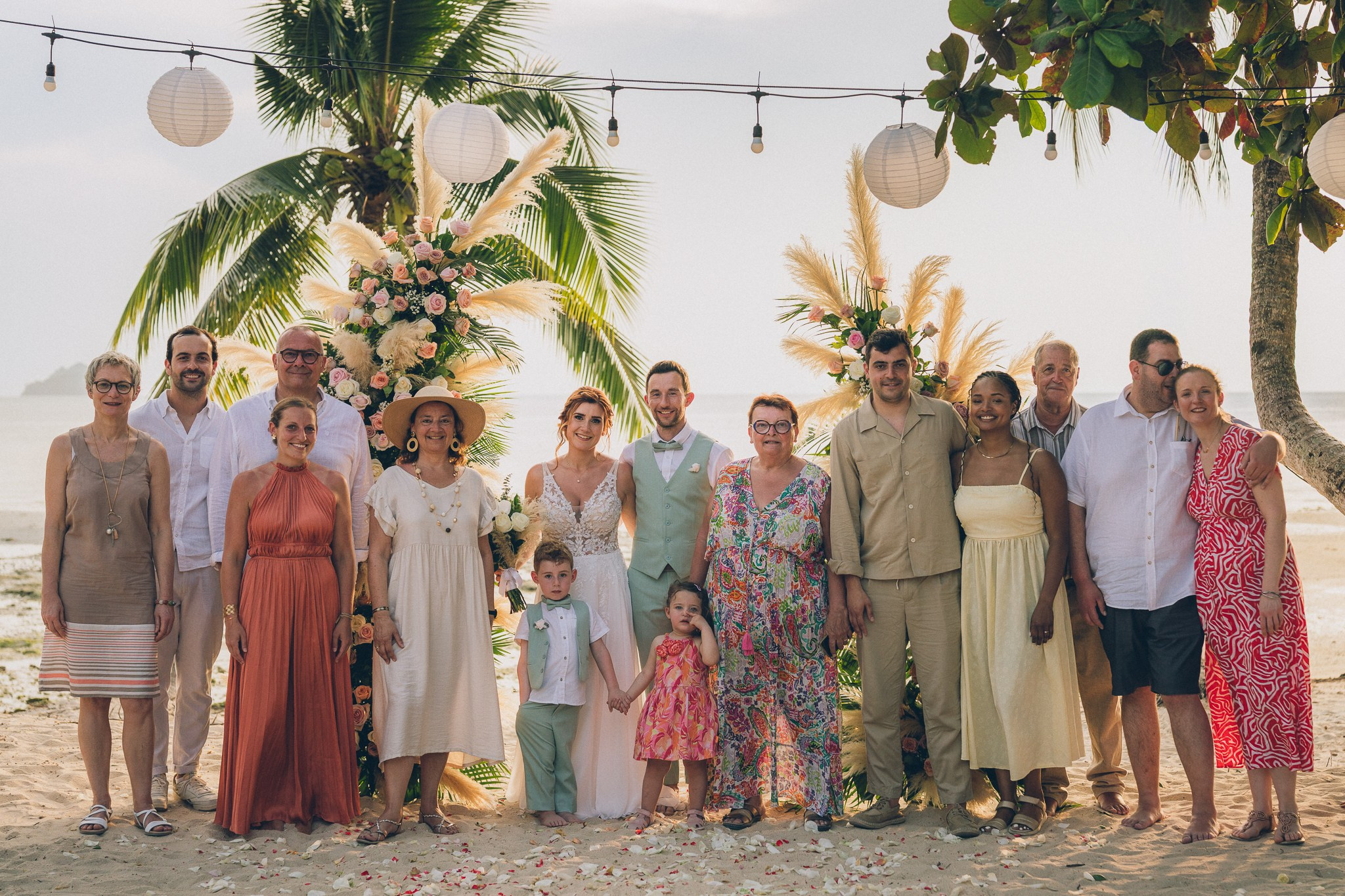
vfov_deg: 23.0
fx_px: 2199
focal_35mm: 59
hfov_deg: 34.0
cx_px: 712
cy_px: 397
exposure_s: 1/640
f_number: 2.8
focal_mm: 50
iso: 100
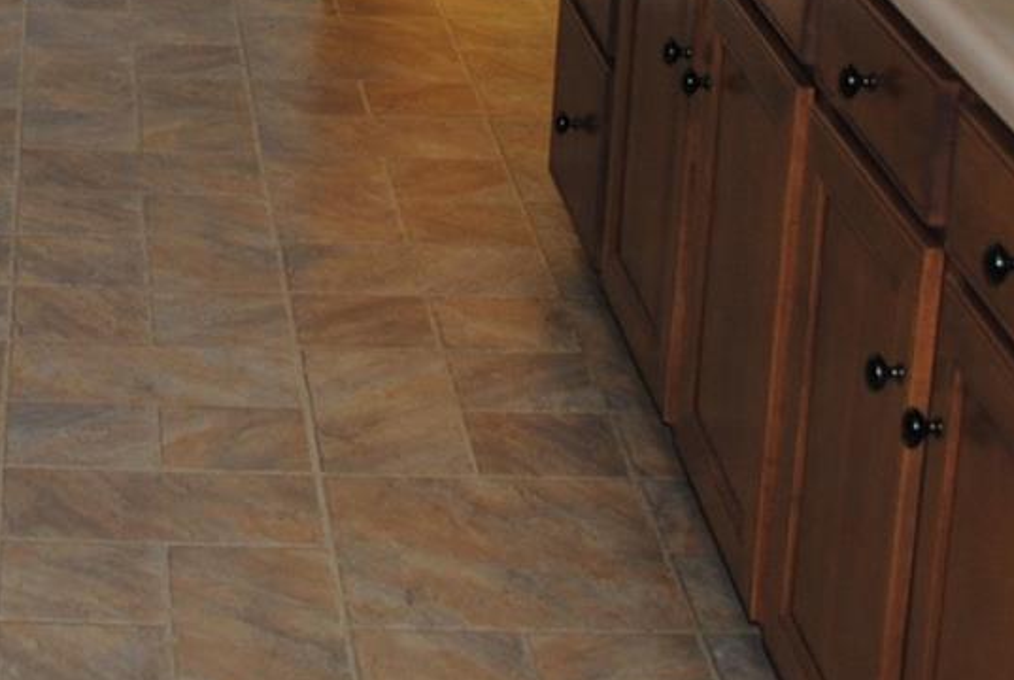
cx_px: -8
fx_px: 2906
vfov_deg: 12.7
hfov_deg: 19.2
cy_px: -300
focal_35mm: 103
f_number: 3.5
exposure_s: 1/60
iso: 200
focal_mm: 18
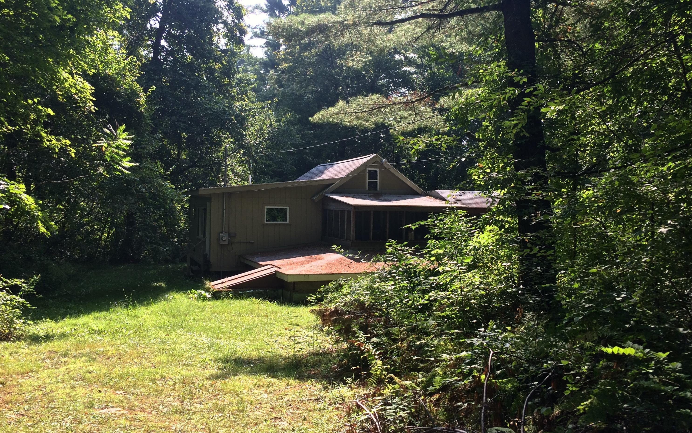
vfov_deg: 40.5
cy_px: 195
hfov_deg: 61.2
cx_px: 345
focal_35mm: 31
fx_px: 585
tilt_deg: +1.6
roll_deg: -0.2
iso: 32
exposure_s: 1/641
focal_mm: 4.15
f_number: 2.2
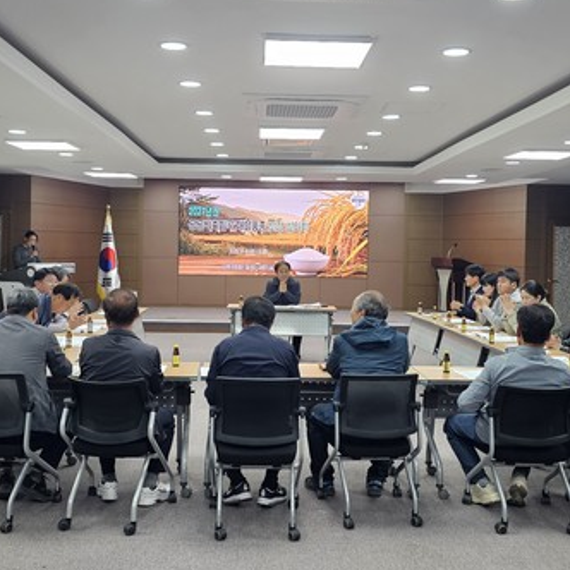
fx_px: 764
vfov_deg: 40.9
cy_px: 270
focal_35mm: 41
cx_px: 295
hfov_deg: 40.9
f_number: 1.7
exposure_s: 1/120
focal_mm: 6.3
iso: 200
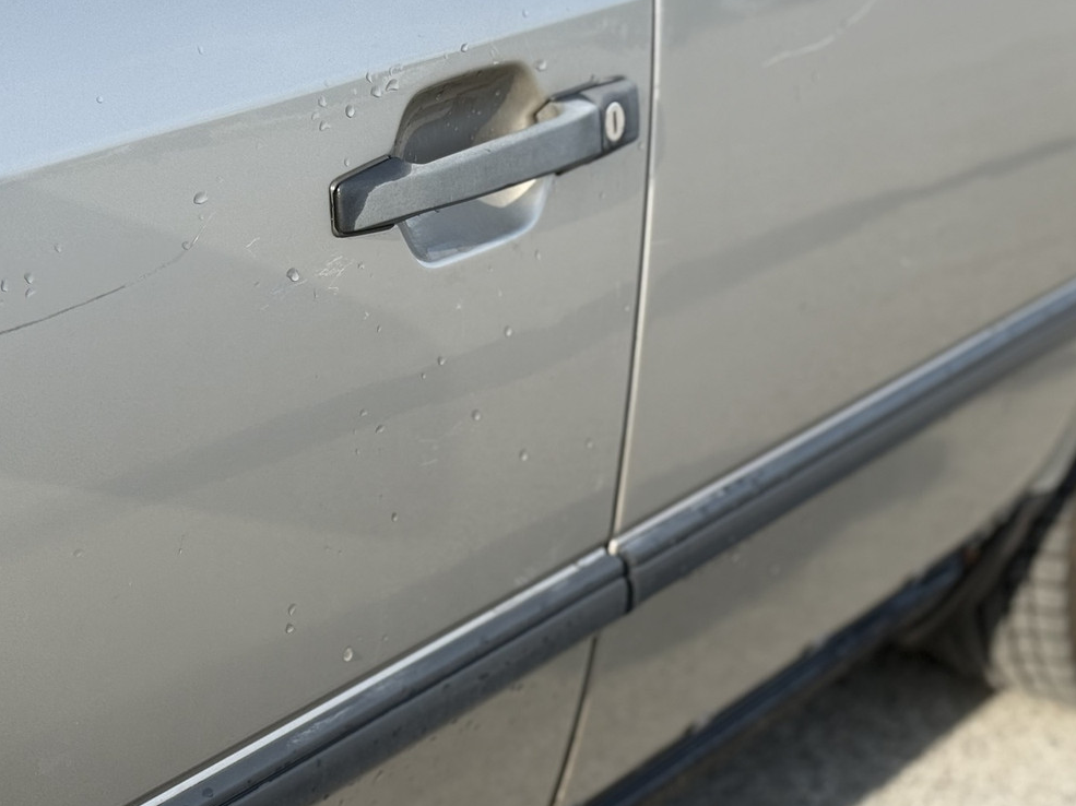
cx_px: 452
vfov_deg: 18.9
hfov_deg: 25.0
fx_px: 2424
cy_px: 347
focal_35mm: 78
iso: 80
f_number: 1.78
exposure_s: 1/1931
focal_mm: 6.76
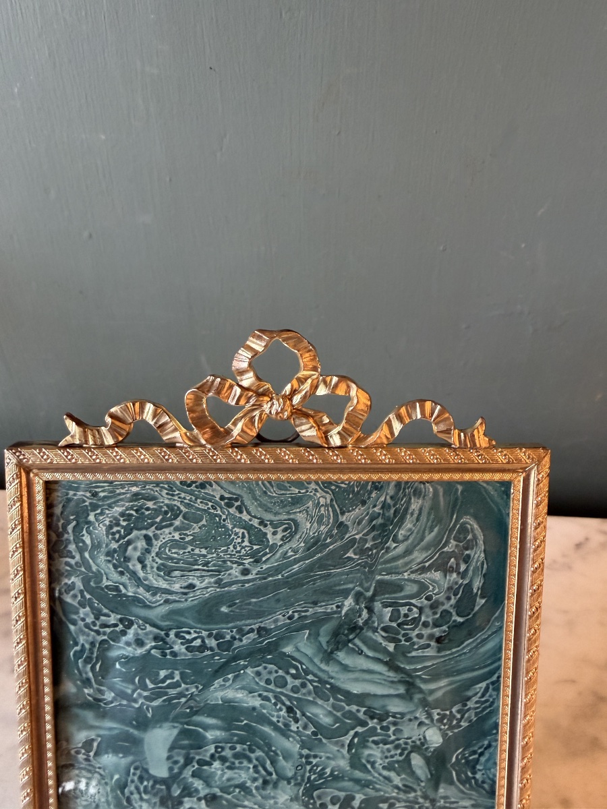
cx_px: 304
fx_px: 561
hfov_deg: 56.8
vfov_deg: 71.6
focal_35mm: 24
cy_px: 404
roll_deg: -2.2
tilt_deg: -31.9
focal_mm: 2.22
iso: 320
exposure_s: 1/60
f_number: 2.2
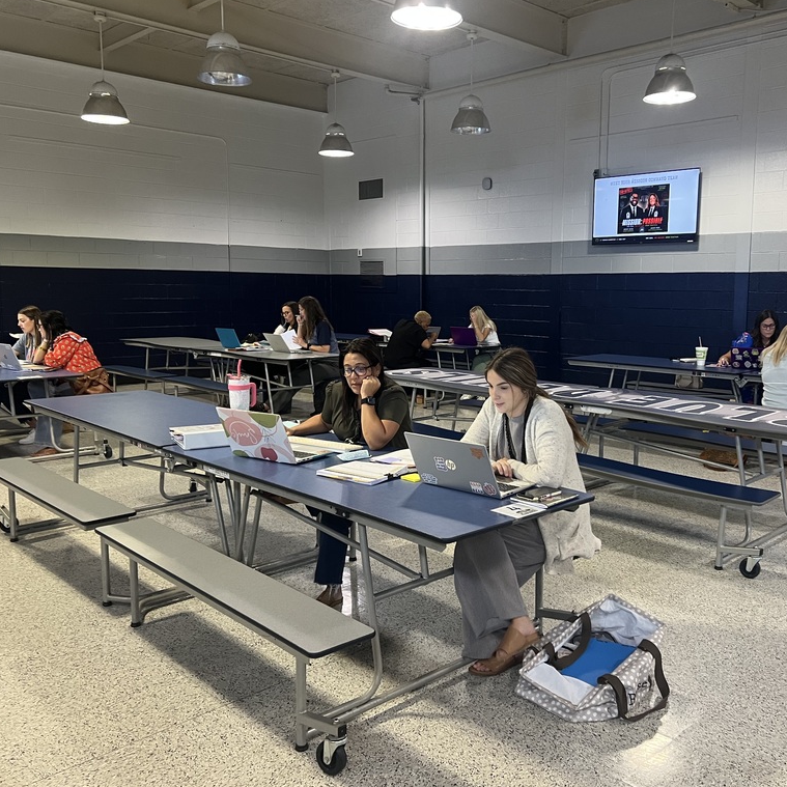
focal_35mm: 31
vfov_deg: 52.5
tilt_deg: -7.1
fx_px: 797
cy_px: 393
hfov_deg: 52.3
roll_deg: +0.3
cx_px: 454
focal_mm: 5.7
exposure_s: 1/60
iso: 200
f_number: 1.5
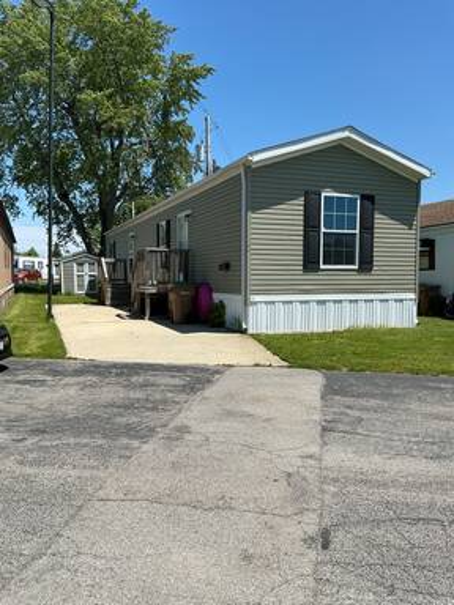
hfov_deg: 48.2
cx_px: 227
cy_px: 302
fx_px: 507
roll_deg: +0.2
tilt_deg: -4.4
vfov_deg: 61.7
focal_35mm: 29
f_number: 1.8
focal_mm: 3
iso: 25
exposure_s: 1/2227
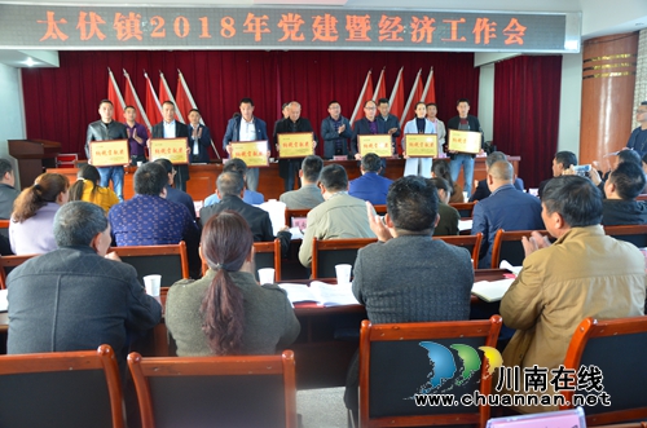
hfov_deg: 59.6
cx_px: 324
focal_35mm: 32
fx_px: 565
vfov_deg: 41.5
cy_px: 214
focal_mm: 21
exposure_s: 1/50
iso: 800
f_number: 3.8
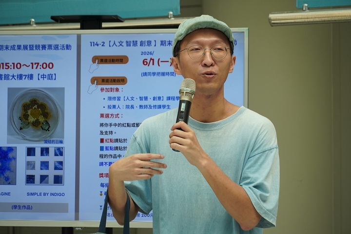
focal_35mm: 172
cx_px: 176
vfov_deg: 8.0
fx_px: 1682
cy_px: 117
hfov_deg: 11.9
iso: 500
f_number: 5.6
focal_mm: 115
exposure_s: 1/200
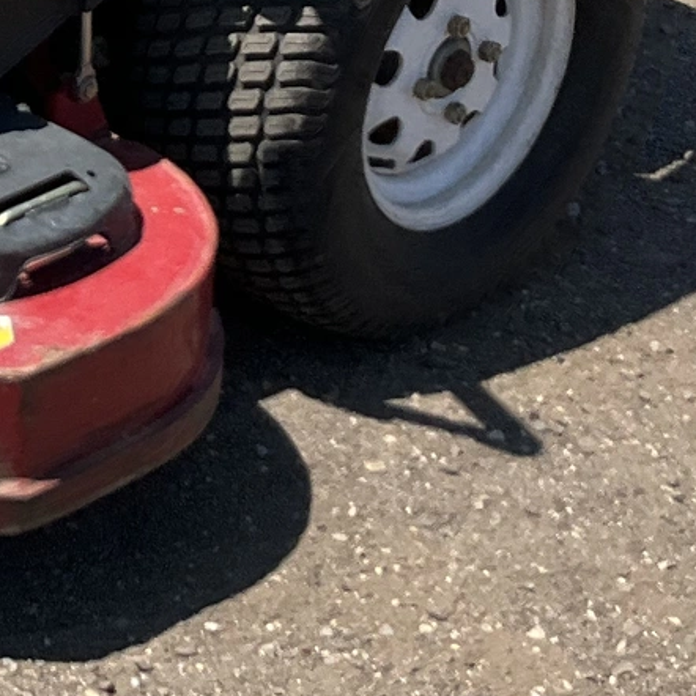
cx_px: -202
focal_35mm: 116
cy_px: -77
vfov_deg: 14.7
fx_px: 2639
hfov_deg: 14.4
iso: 25
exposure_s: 1/1490
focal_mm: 3
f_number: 1.8
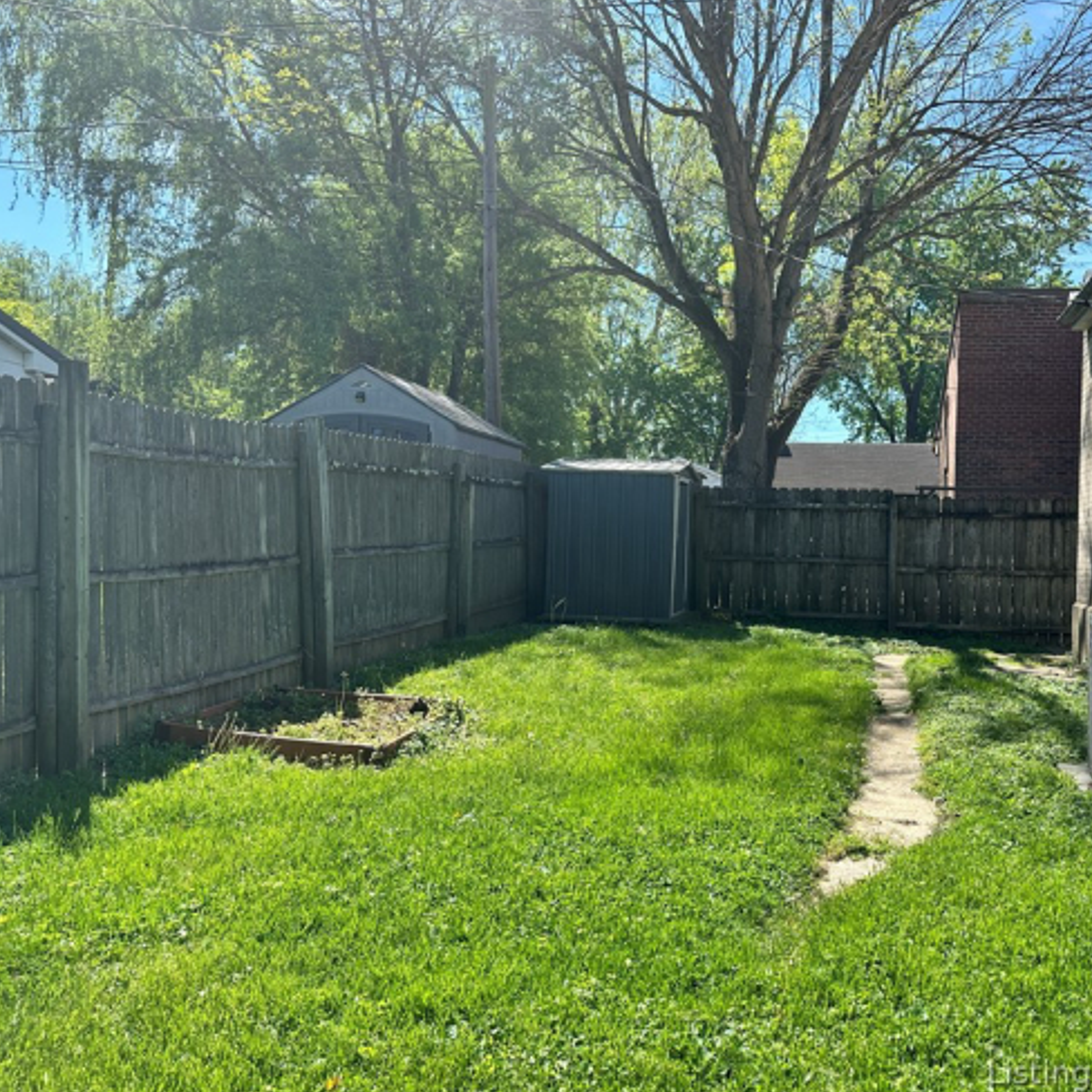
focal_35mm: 29
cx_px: 699
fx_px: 1035
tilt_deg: +0.7
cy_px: 537
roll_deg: -1.1
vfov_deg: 55.6
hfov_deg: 54.8
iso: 80
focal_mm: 6.86
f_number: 1.78
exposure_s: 1/2155
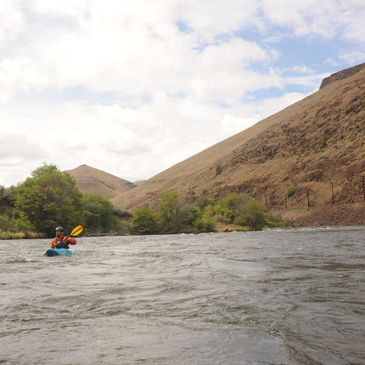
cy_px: 183
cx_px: 103
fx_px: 537
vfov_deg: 37.6
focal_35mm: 45
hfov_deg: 36.9
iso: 200
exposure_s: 1/250
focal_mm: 35
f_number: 10
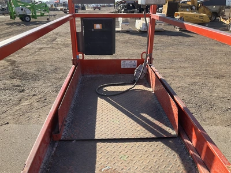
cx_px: 116
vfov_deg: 48.2
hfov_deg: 61.7
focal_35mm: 29
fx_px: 194
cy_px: 86
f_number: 1.8
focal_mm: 3
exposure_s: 1/869
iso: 25
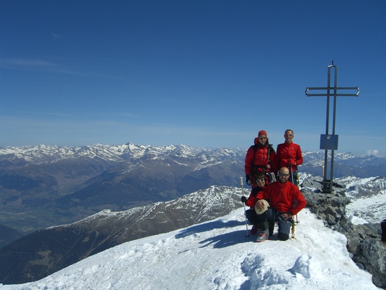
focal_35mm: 38
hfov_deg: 49.0
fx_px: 424
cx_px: 193
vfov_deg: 37.7
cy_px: 145
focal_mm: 7.9
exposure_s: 1/400
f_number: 8
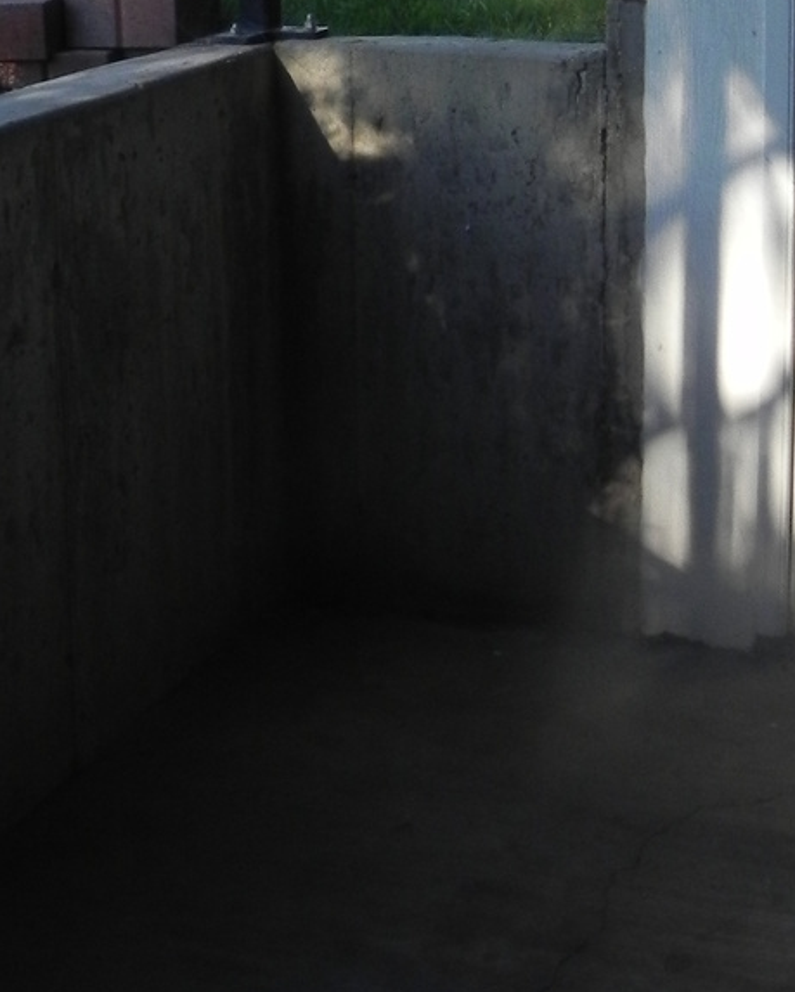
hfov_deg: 22.5
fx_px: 1998
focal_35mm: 68
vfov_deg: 26.9
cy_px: 85
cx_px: 442
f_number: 5.6
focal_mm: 4.6
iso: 160
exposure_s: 1/215
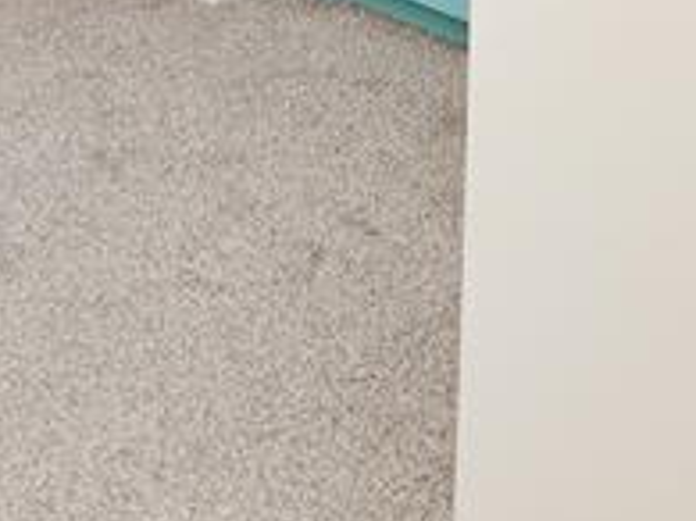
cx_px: -435
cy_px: -644
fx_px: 1728
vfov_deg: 13.5
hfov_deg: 19.1
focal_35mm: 86
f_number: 9
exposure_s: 1/60
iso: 100
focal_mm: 17
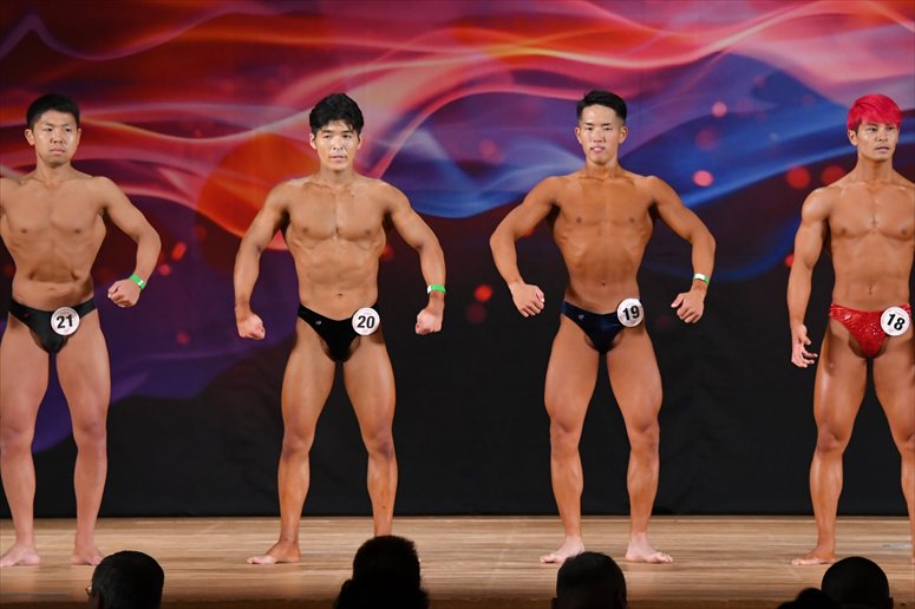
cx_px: 458
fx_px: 5513
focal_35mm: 217
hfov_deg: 9.5
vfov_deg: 6.3
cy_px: 304
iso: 3200
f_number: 5.6
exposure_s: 1/400
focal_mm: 145
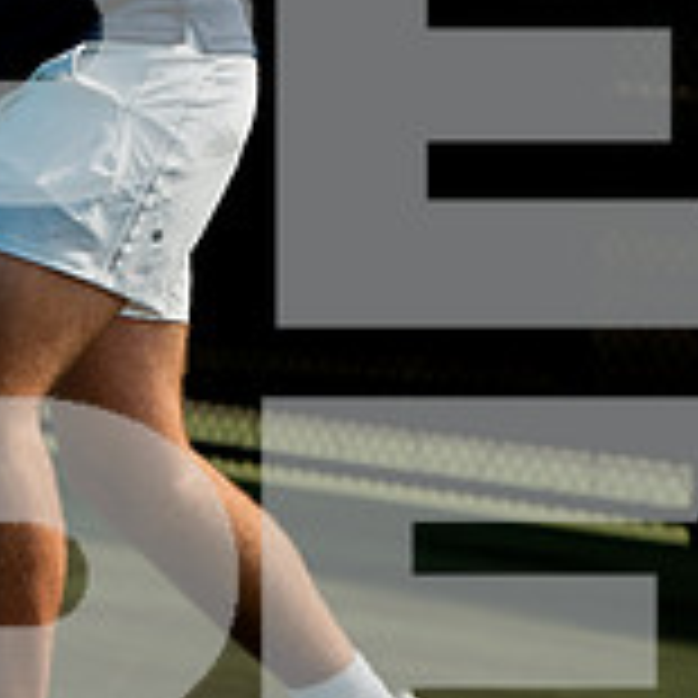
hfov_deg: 8.4
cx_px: -342
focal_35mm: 205
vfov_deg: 8.5
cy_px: 93
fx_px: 4677
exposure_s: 1/1250
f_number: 3.2
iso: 100
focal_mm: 60
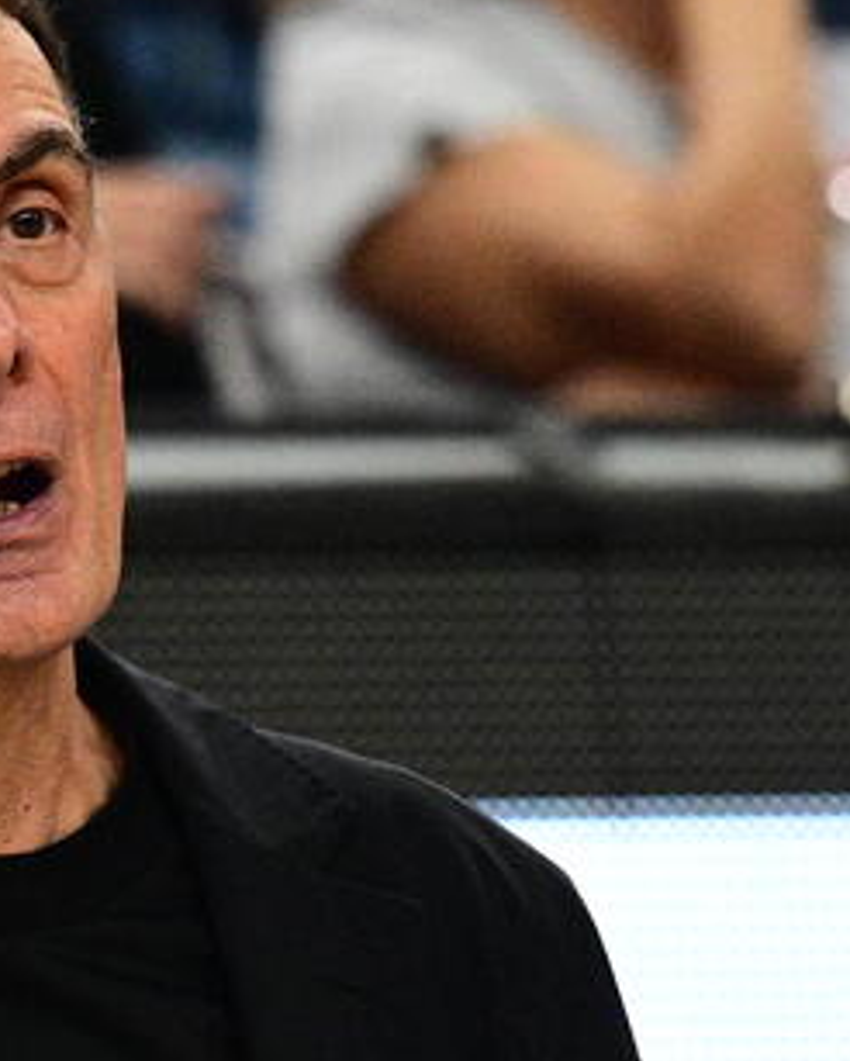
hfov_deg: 2.8
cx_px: -180
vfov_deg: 3.5
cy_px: 691
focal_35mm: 550
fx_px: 17278
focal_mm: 200
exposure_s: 1/400
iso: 2000
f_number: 3.5
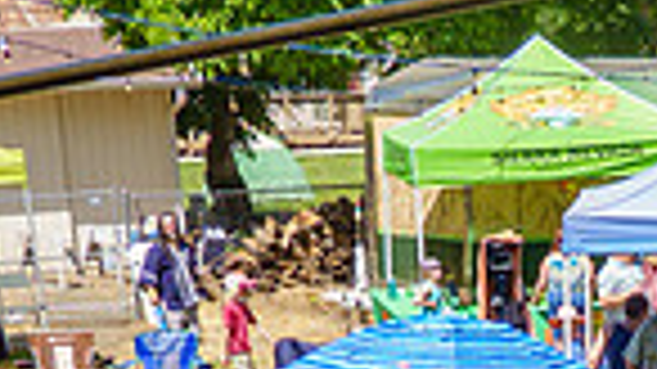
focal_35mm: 153
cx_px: 851
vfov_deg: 7.5
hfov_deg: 13.5
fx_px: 2664
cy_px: 830
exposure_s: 1/400
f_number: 5
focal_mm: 11.76
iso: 125
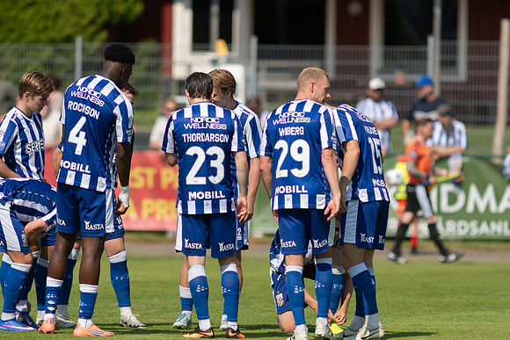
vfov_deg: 3.1
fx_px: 6376
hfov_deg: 4.6
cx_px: 255
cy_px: 170
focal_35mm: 450
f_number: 3.2
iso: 100
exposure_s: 1/2000
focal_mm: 300
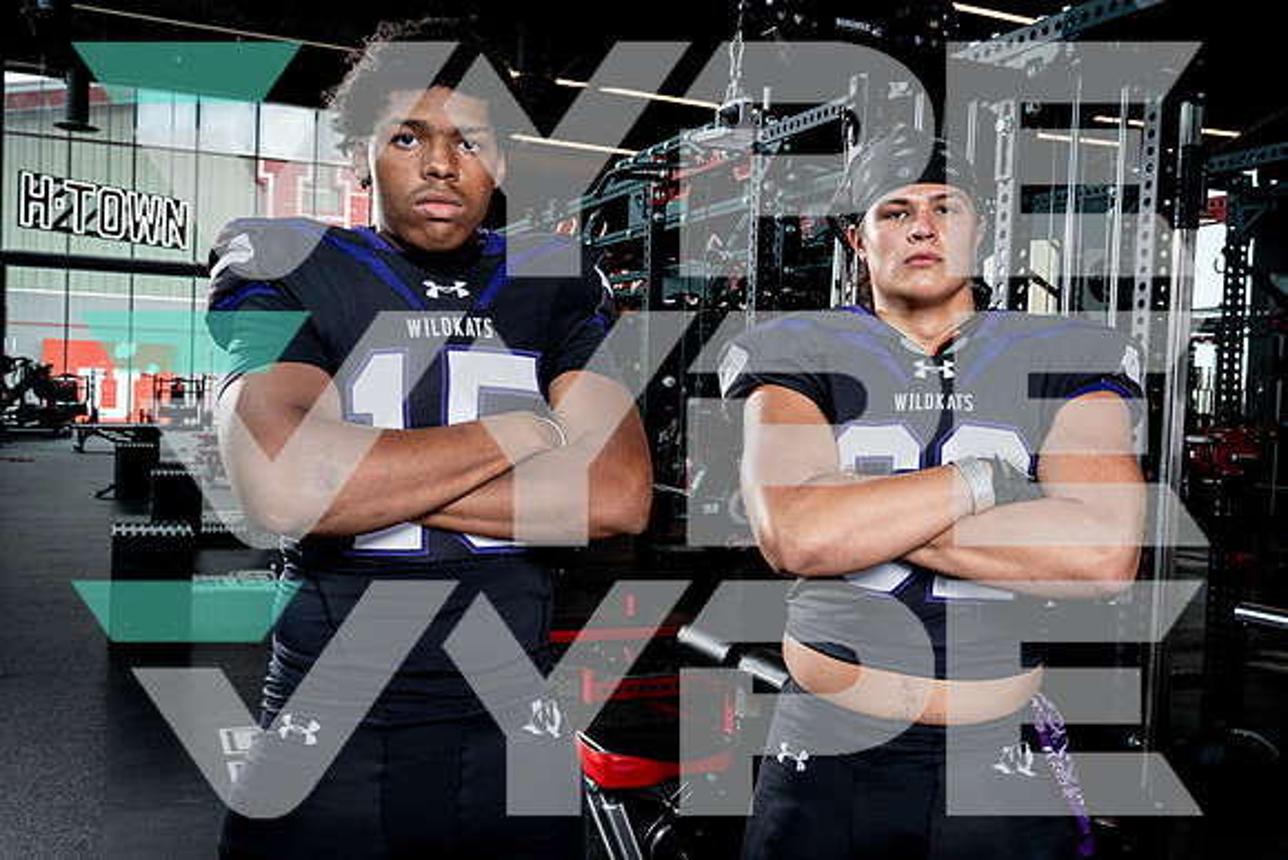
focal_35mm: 35
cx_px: 644
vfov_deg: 37.9
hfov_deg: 54.4
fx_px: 1252
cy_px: 430
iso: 640
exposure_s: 1/250
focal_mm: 35
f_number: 8
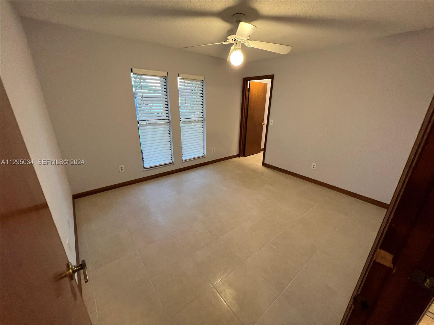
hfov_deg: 106.2
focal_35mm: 13
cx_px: 217
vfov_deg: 89.9
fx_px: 163
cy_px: 162
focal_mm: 1.57
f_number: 1.8
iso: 400
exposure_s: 1/60
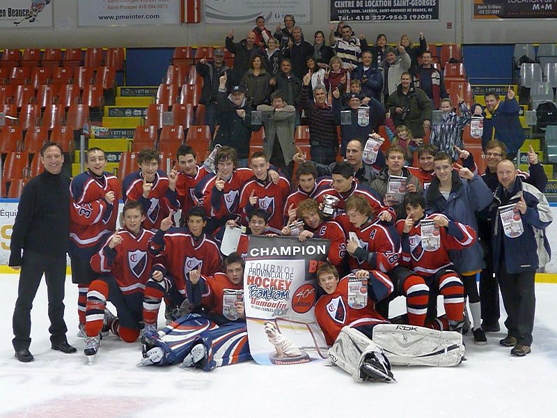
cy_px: 209
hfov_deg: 39.7
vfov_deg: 30.3
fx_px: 772
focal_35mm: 48
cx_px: 278
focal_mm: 8
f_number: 4.2
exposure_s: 1/60
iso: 640
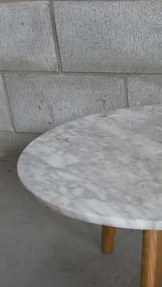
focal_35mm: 55
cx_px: 177
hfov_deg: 20.8
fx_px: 420
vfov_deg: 37.2
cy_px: 205
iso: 125
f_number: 2
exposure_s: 1/100
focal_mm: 2.87
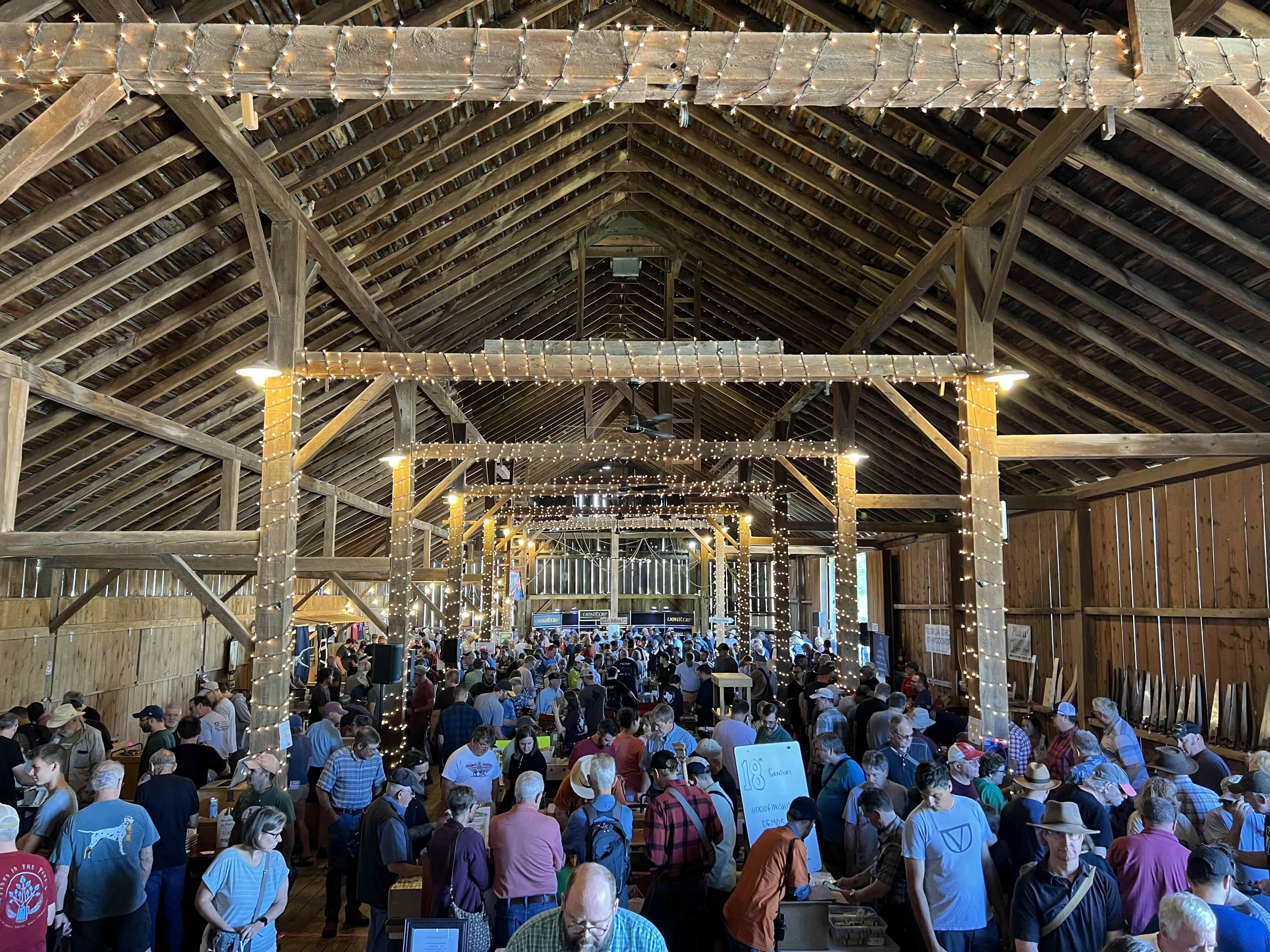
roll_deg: +0.0
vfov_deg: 53.1
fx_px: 954
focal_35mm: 26
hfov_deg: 67.3
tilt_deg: +6.4
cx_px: 635
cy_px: 476
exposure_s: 1/60
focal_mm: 5.7
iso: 320
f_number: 1.5
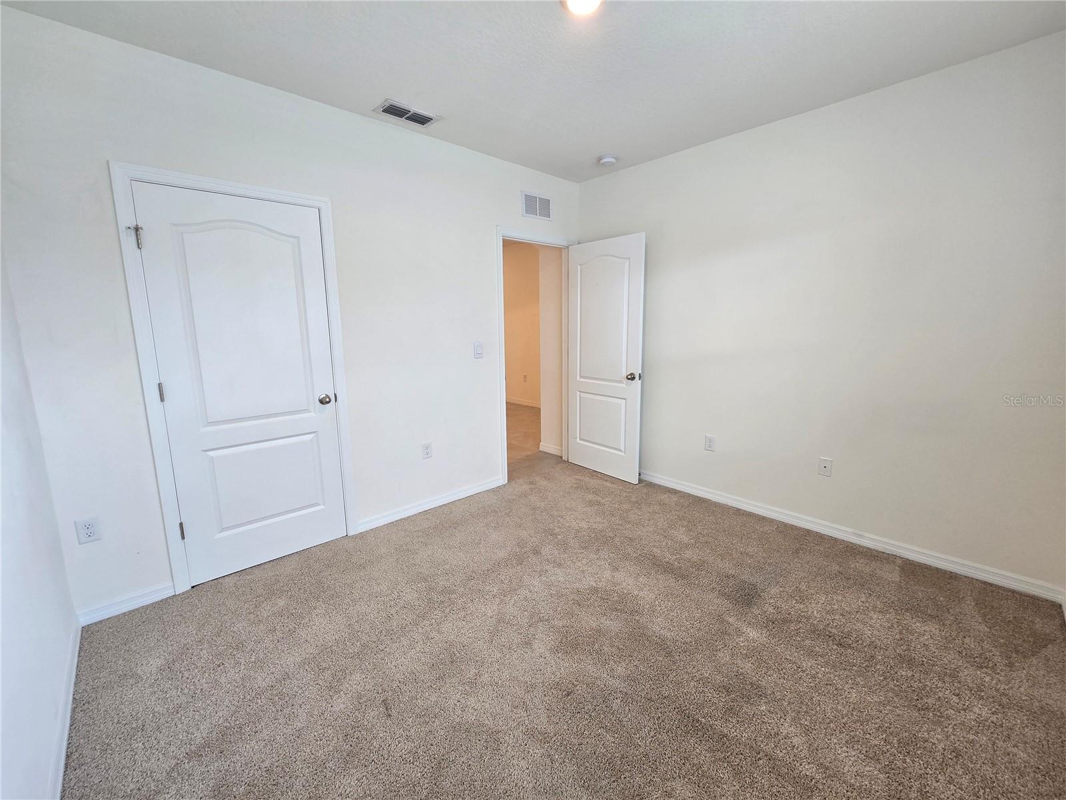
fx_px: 400
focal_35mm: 13
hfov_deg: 106.2
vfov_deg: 89.9
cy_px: 400
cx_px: 533
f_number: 2.2
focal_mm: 2.2
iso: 100
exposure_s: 1/60
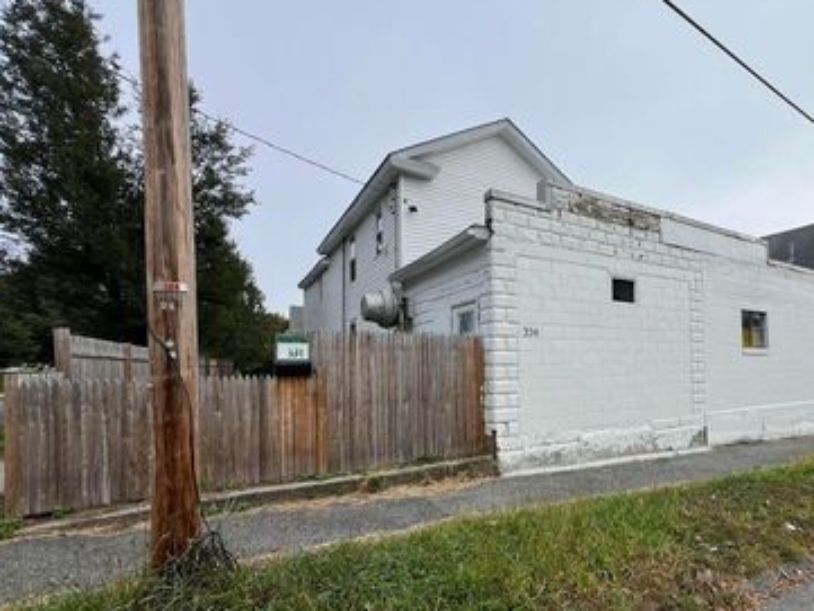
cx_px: 537
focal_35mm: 18
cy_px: 353
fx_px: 423
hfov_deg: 85.0
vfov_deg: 71.2
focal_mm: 1.57
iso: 32
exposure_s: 1/1074
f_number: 1.8
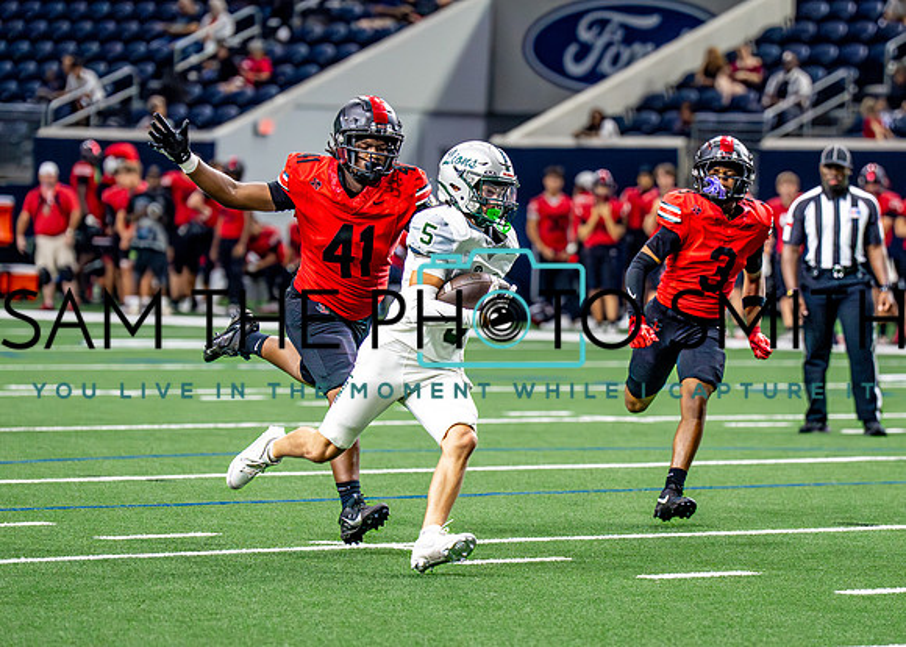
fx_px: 6283
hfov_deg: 8.2
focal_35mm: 244
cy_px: 354
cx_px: 525
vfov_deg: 5.9
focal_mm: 148
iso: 5000
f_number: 2.8
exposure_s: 1/2000
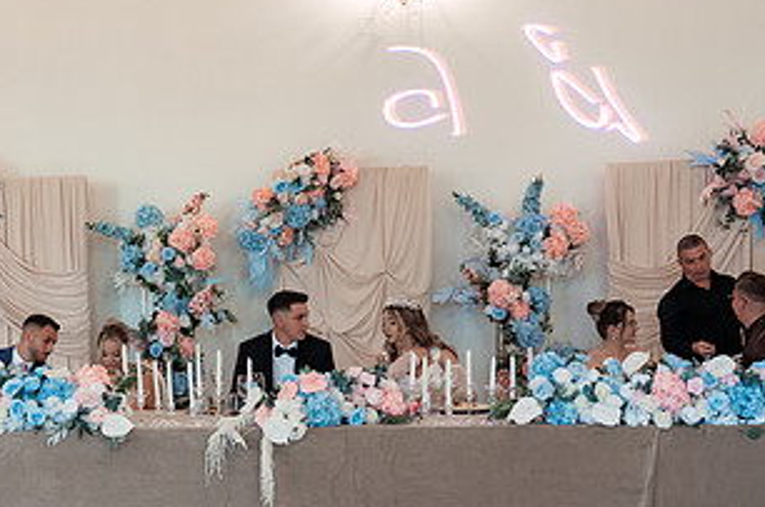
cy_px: 459
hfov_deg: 27.6
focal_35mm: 73
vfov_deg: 18.3
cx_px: 257
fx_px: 1549
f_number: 2.8
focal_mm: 34
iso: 3200
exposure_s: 1/200
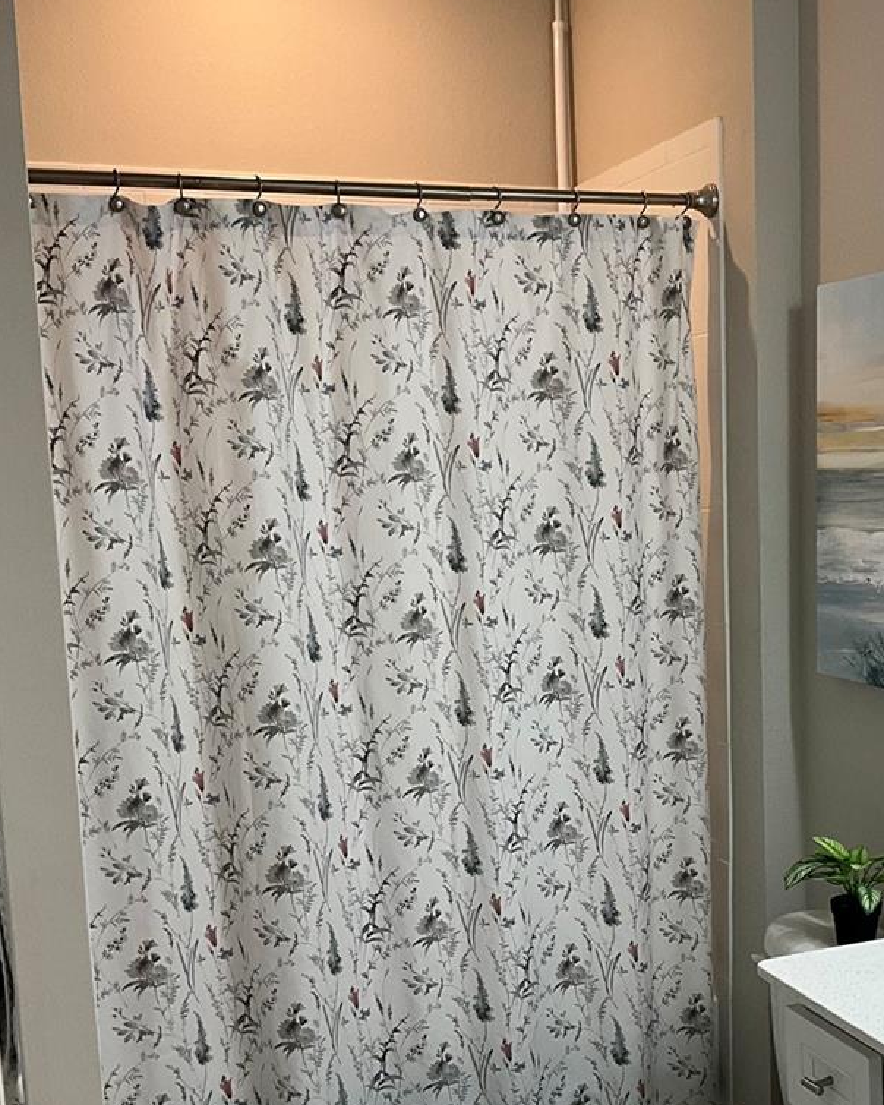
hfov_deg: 33.1
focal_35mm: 45
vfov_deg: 40.9
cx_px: 607
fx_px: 1472
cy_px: 691
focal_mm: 3
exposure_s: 1/60
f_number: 1.8
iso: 50
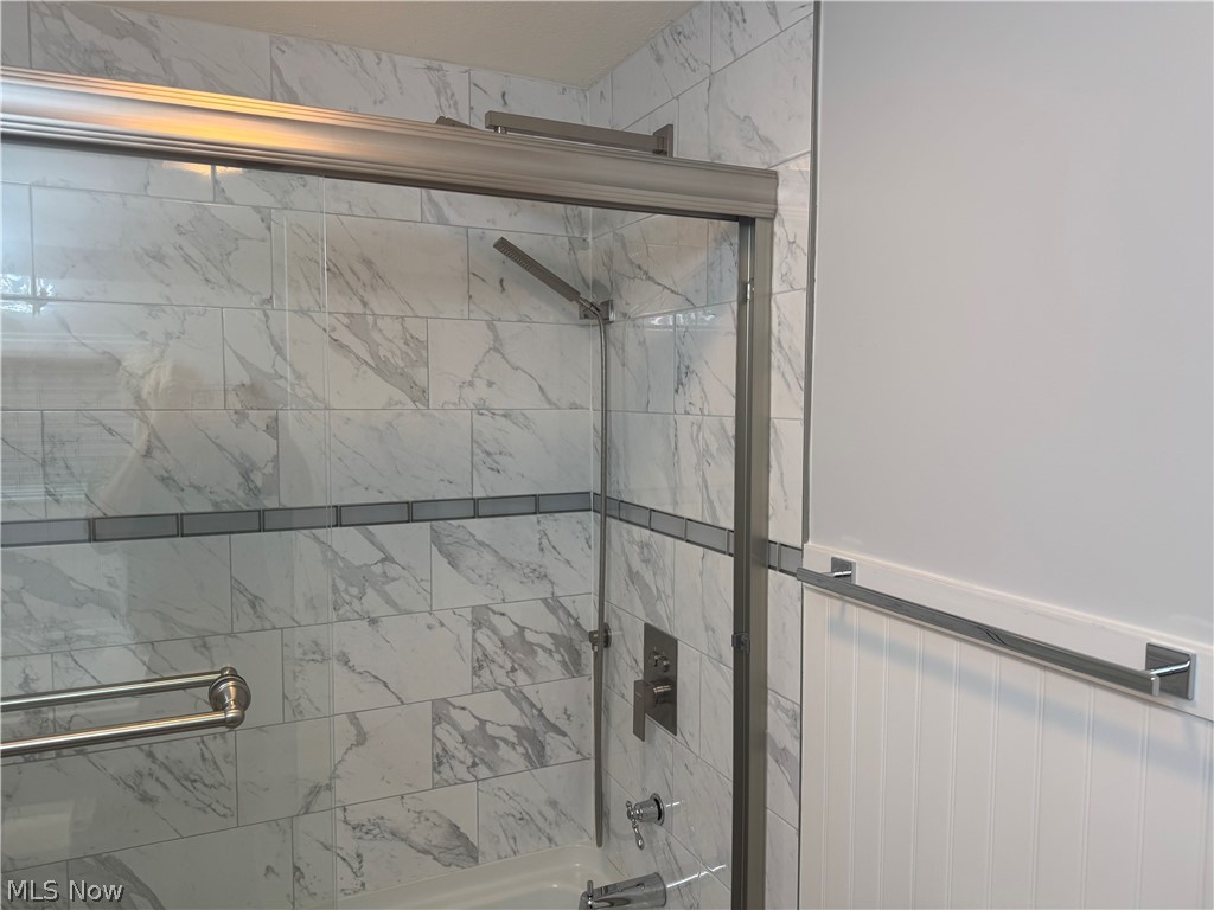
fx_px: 842
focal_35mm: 24
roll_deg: -0.2
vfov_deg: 56.8
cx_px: 607
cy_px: 455
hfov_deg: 71.6
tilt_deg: -4.2
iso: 100
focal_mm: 6.76
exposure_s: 1/120
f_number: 1.78
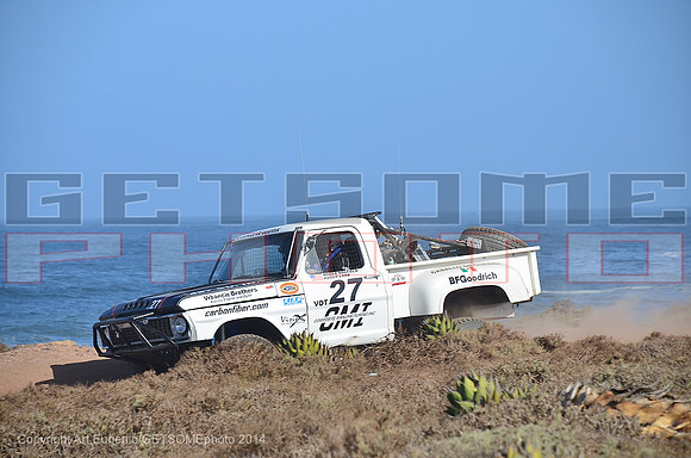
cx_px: 346
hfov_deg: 10.2
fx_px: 3878
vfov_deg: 6.8
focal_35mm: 202
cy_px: 229
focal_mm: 135
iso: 200
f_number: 7.1
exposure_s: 1/640
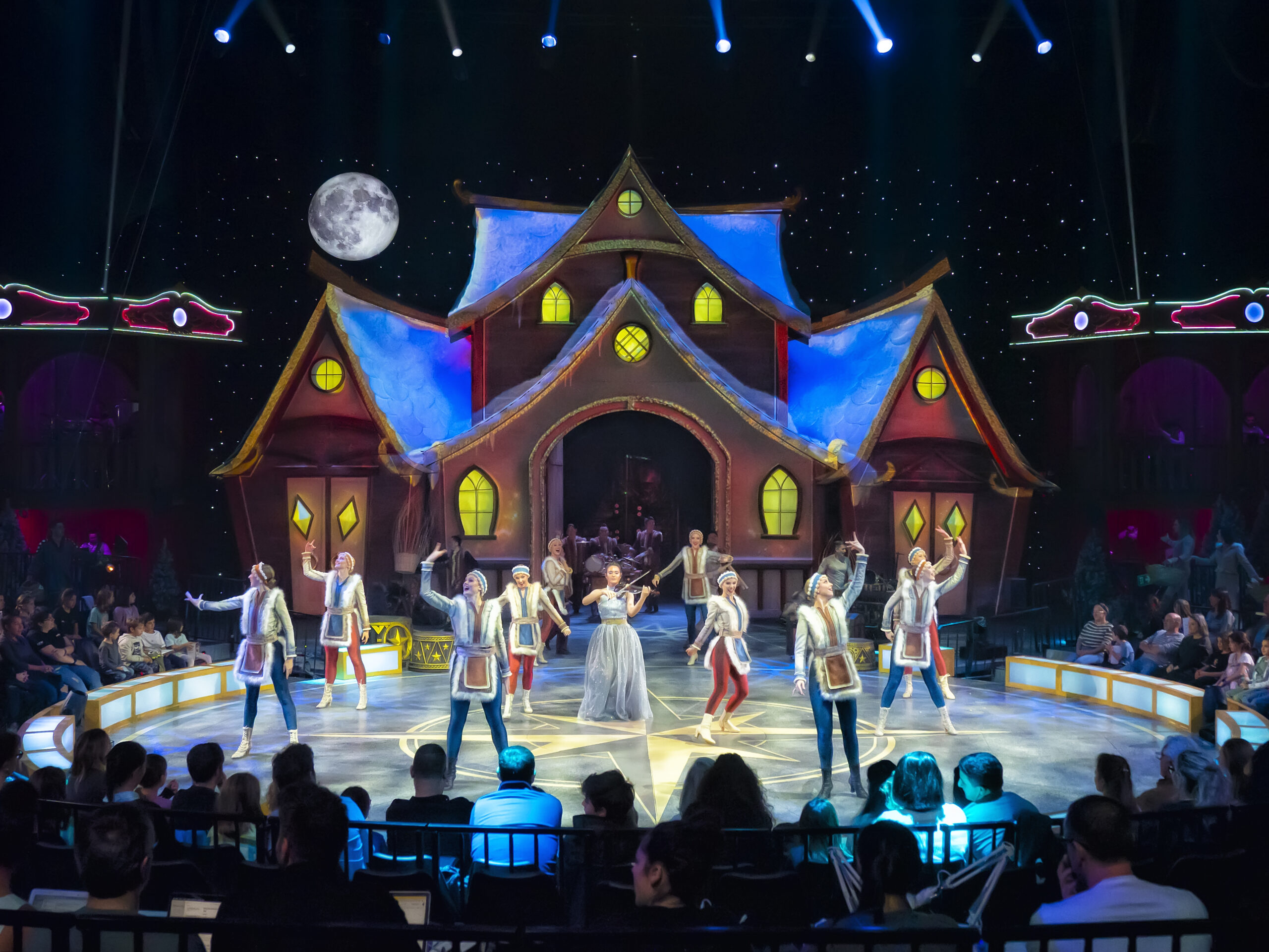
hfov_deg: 51.4
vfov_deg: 39.7
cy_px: 476
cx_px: 634
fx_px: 1320
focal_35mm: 36
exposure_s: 1/160
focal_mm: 18
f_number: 4
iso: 2500
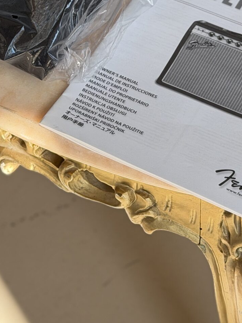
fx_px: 1203
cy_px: -39
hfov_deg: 11.5
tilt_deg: -45.0
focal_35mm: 129
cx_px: 177
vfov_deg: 14.9
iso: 80
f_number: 1.78
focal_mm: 6.76
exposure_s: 1/272
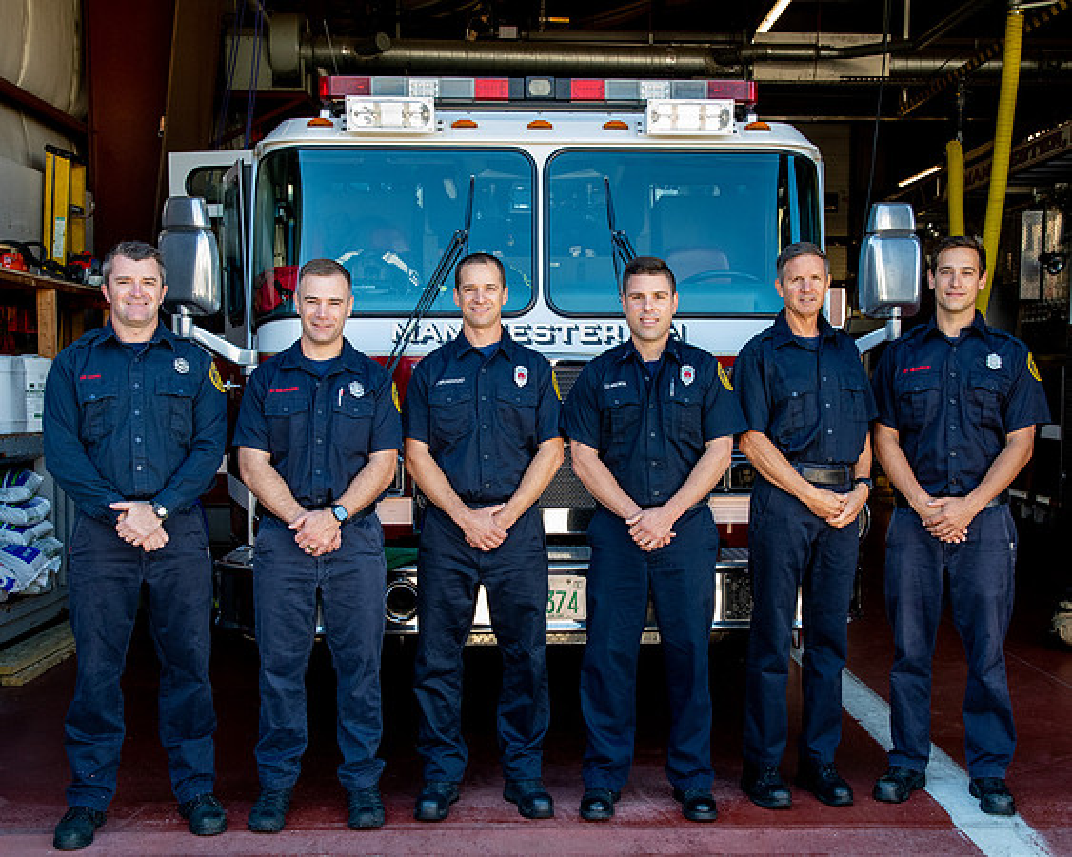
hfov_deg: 42.5
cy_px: 451
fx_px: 1377
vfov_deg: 34.6
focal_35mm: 43
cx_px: 583
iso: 1250
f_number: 5.6
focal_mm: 24
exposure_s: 1/250
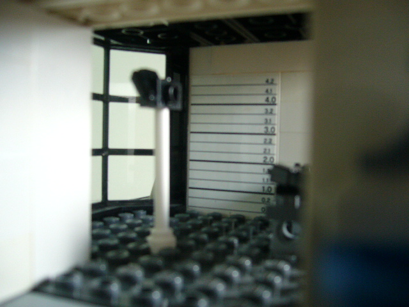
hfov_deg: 52.6
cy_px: 154
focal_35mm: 35
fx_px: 414
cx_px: 204
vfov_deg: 40.7
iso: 160
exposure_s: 1/13
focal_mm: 5.8
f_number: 2.8
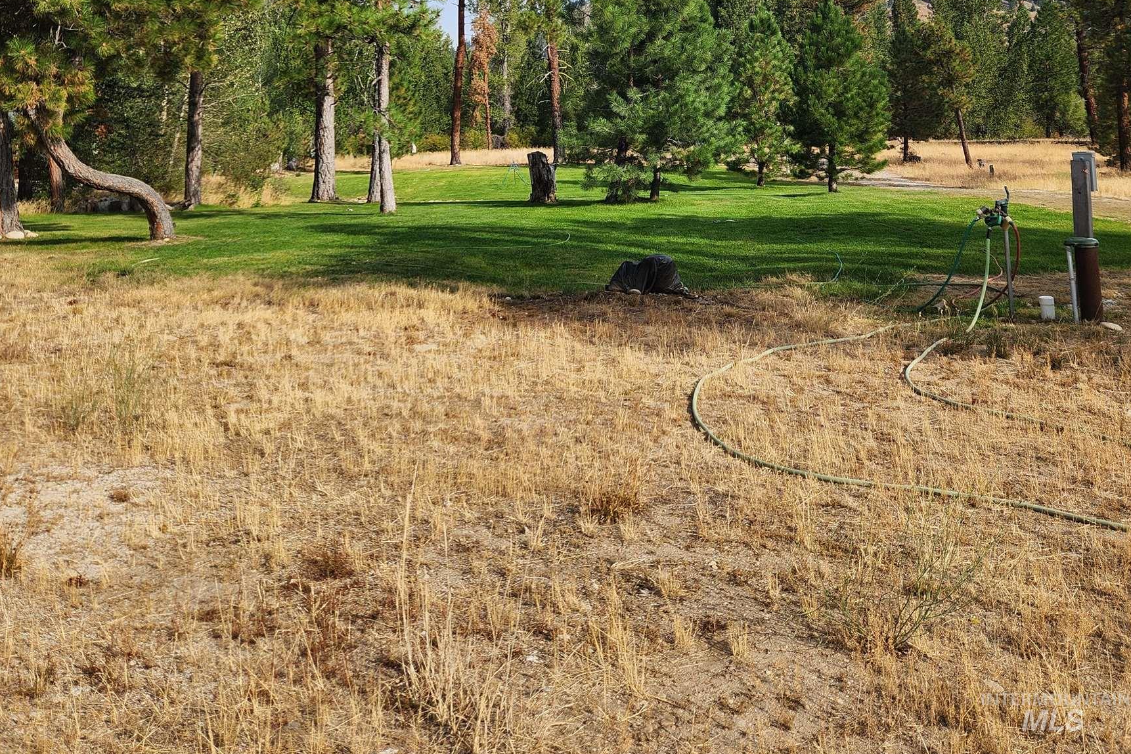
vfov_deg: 37.1
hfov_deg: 58.7
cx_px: 566
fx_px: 1005
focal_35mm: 32
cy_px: 11
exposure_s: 1/1311
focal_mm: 5.4
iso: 20
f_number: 1.8
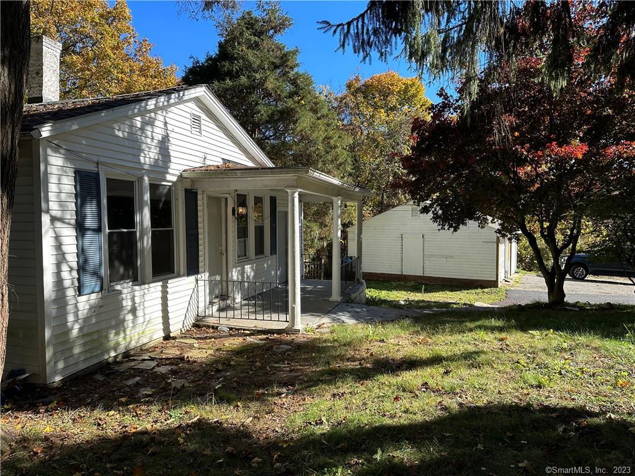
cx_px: 318
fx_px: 440
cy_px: 238
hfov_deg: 71.6
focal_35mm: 24
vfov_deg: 56.8
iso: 80
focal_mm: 6.86
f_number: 1.78
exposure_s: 1/1639
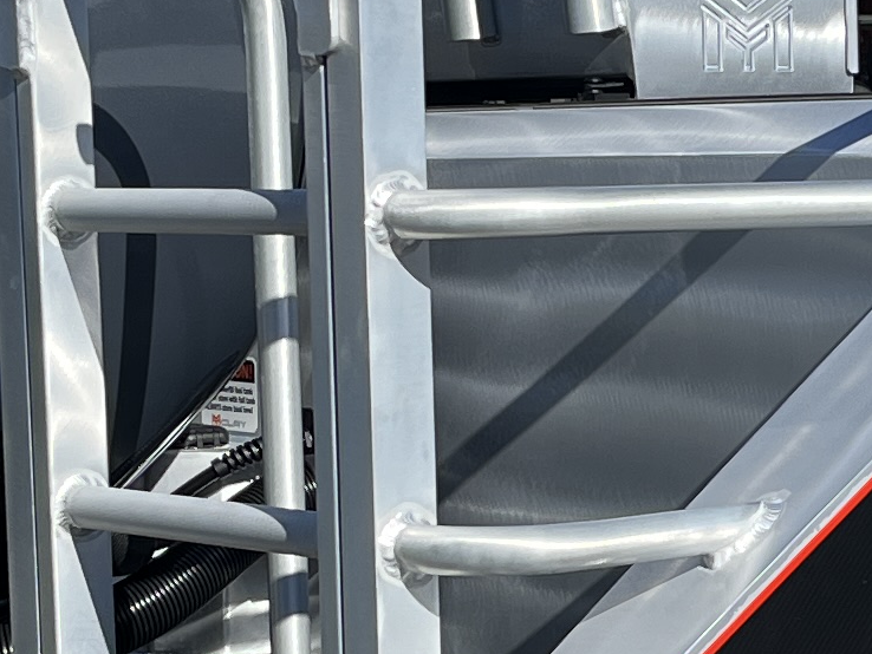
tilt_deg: -2.9
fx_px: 3578
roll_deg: +0.3
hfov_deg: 13.8
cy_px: 336
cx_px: 792
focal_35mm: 142
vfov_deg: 10.5
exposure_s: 1/3311
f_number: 1.6
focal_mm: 5.1
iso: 50
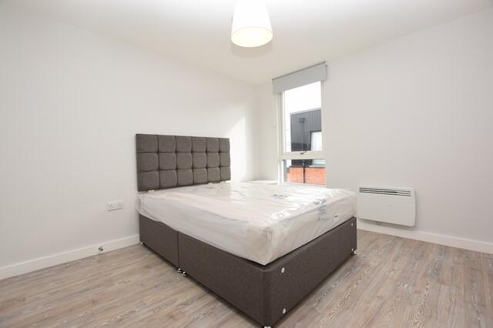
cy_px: 164
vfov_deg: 77.3
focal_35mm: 15
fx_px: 205
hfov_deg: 100.4
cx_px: 246
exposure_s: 1/125
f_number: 5.6
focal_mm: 10
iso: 400
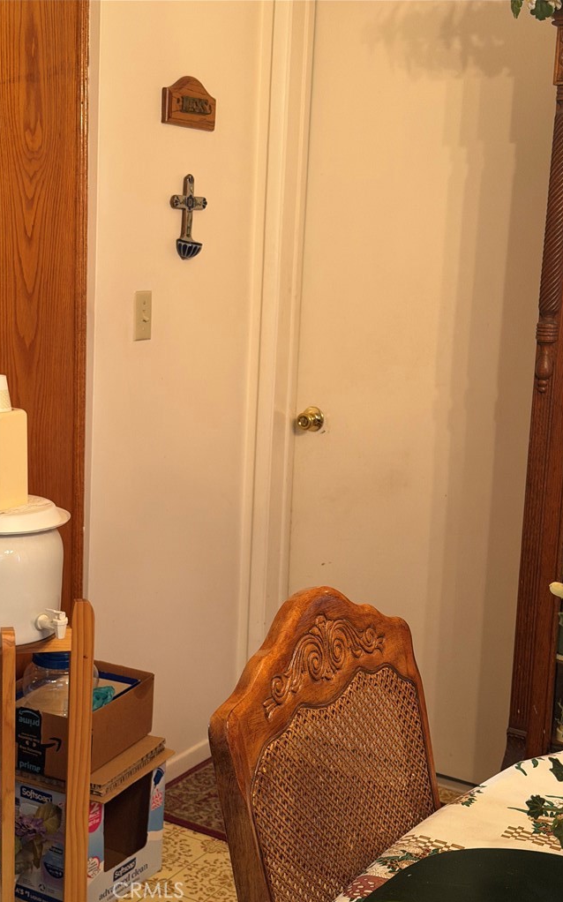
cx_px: 236
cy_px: 451
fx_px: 1253
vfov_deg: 39.6
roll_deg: -3.2
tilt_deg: -8.4
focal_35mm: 51
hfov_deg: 25.3
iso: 250
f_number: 1.78
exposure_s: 1/60
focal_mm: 6.76
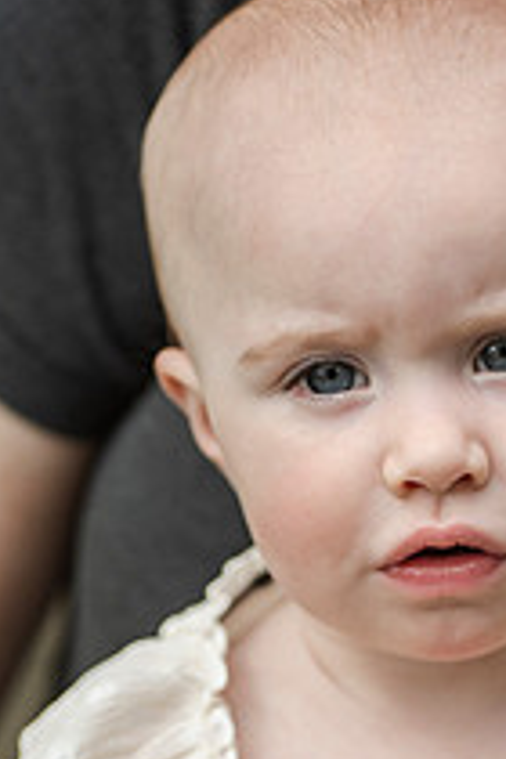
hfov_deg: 7.1
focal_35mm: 193
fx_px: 4069
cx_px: 477
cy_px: 669
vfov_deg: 10.6
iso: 400
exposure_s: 1/4000
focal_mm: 90
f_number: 4
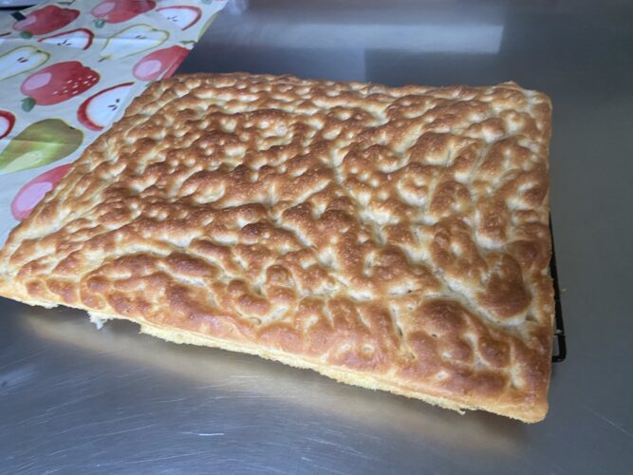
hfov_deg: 67.3
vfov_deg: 53.0
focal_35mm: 26
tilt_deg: -48.6
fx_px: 475
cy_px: 238
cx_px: 316
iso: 160
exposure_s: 1/60
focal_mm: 4.25
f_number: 1.8
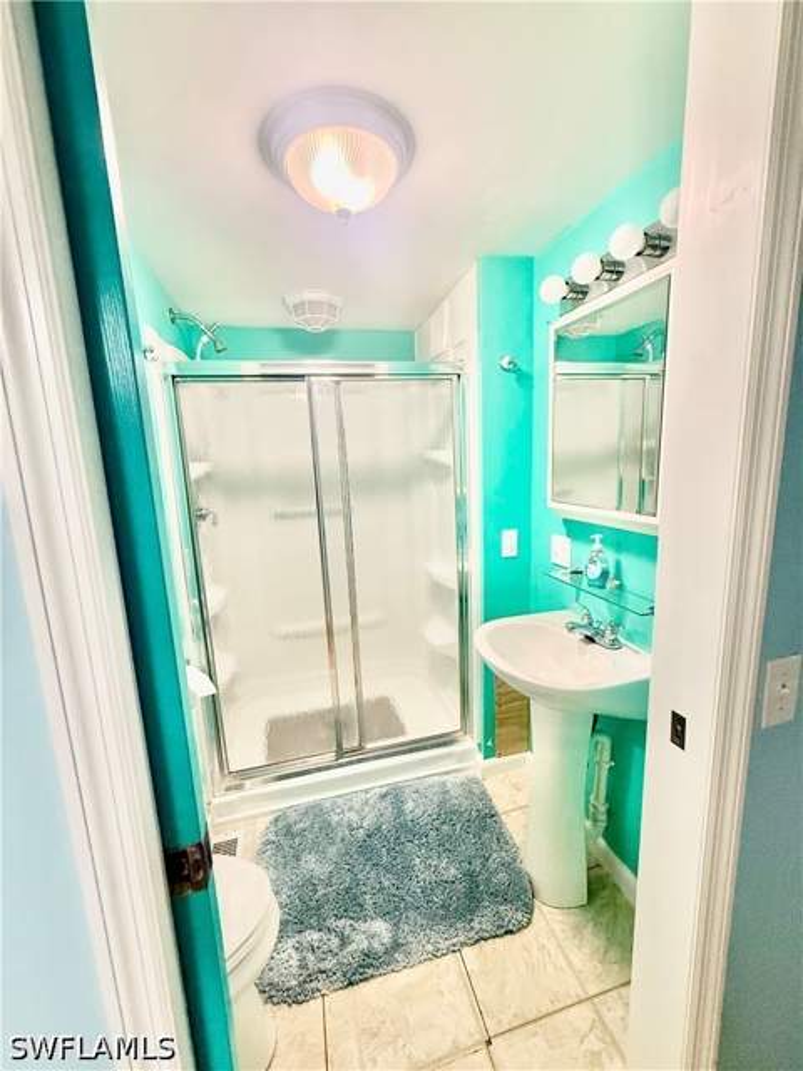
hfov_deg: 85.7
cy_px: 536
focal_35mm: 14
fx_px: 433
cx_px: 402
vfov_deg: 102.1
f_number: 2.2
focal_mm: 2.22
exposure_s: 1/60
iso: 400
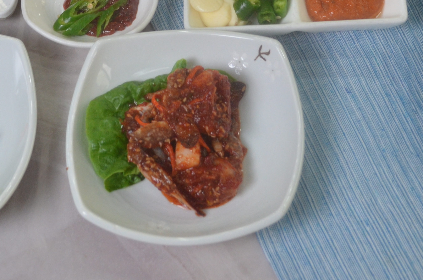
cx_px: 218
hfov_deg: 19.5
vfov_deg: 12.7
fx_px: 1234
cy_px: -47
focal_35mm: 105
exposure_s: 1/125
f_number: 4.5
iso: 720
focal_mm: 29
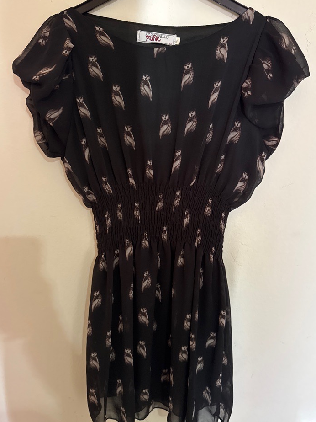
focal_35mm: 26
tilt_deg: -17.3
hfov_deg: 53.0
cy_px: 215
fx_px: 317
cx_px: 155
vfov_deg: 67.3
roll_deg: -0.9
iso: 800
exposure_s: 1/33
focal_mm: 6.76
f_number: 1.78
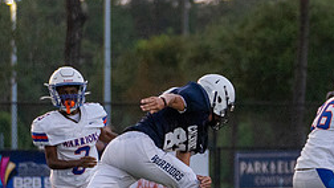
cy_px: 171
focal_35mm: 742
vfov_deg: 1.6
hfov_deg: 2.9
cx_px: 405
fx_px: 6574
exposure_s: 1/1250
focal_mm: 236
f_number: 5.6
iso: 1250
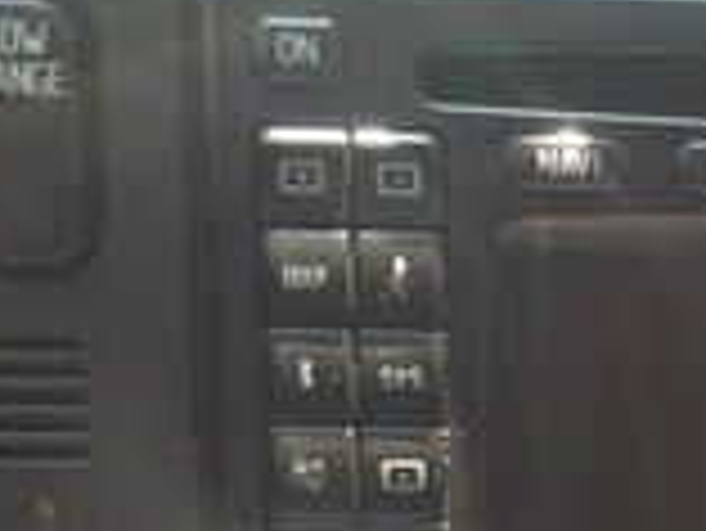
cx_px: 710
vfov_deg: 11.2
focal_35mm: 122
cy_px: 1010
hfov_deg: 15.8
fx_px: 2490
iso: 32
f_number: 2.2
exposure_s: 1/50
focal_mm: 4.15
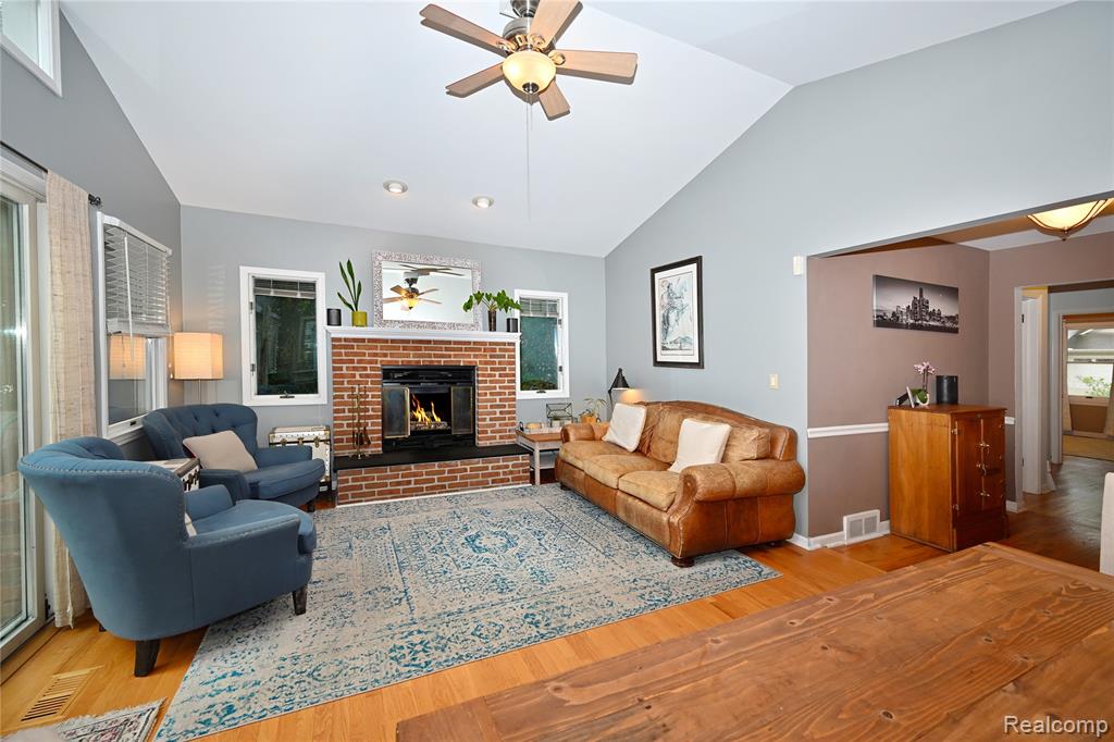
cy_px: 371
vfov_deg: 81.2
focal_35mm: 14
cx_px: 557
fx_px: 433
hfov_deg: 104.3
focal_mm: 14
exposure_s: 1/60
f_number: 6.3
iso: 160
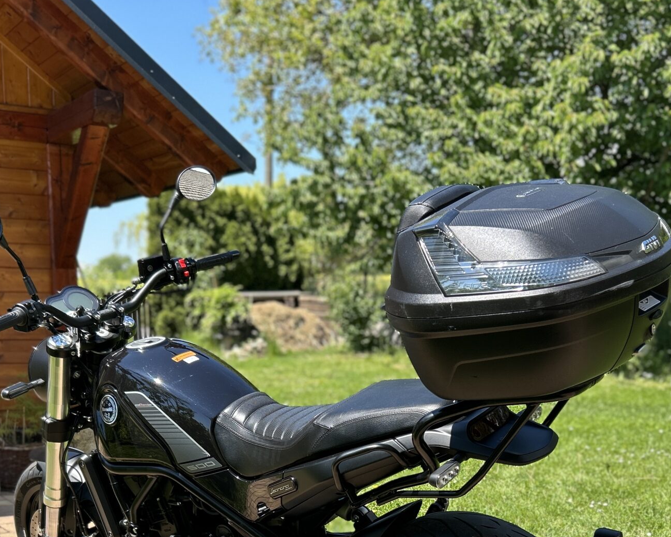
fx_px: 993
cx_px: 323
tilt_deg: -10.1
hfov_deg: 37.3
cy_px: 489
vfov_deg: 29.0
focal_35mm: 50
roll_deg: -0.3
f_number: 1.5
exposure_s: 1/1511
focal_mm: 5.7
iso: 50
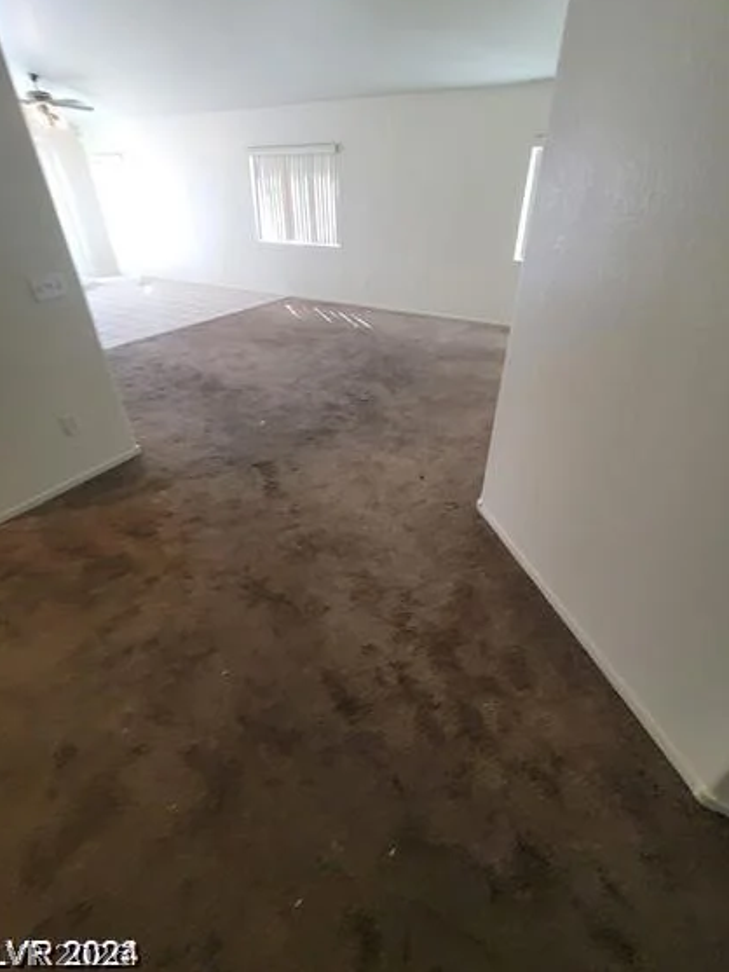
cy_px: 455
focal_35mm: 14
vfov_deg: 101.9
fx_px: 393
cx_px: 375
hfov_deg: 85.7
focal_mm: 2.2
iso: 320
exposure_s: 1/60
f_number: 2.2
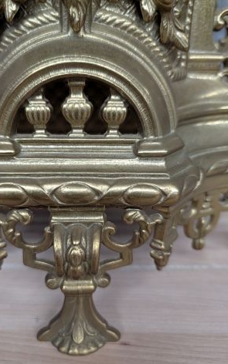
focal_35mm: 27
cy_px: 181
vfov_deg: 68.4
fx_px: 268
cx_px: 87
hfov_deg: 45.7
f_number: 1.68
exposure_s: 1/120
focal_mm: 6.9
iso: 1566
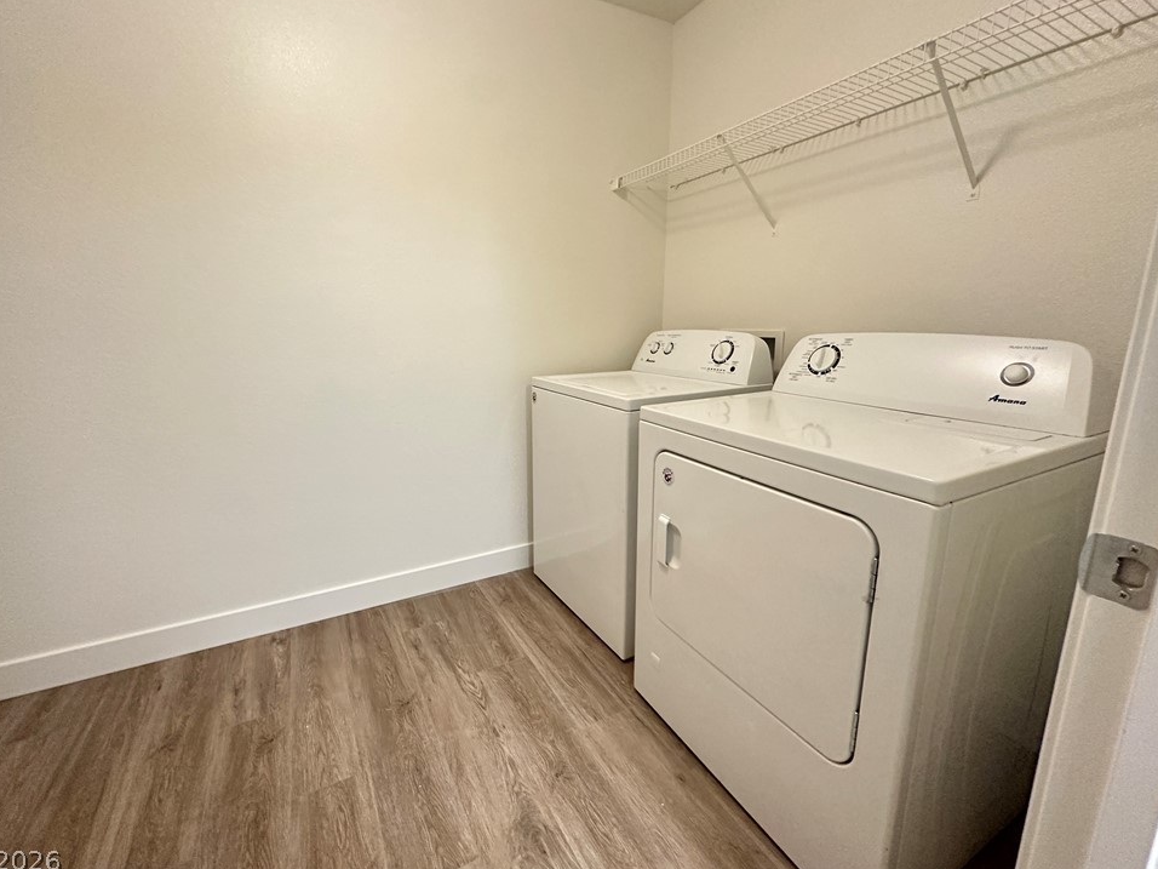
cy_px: 416
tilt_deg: -11.5
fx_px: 502
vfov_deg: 81.7
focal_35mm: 15
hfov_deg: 98.1
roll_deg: +0.5
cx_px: 549
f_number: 2.2
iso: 500
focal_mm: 2.22
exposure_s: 1/60
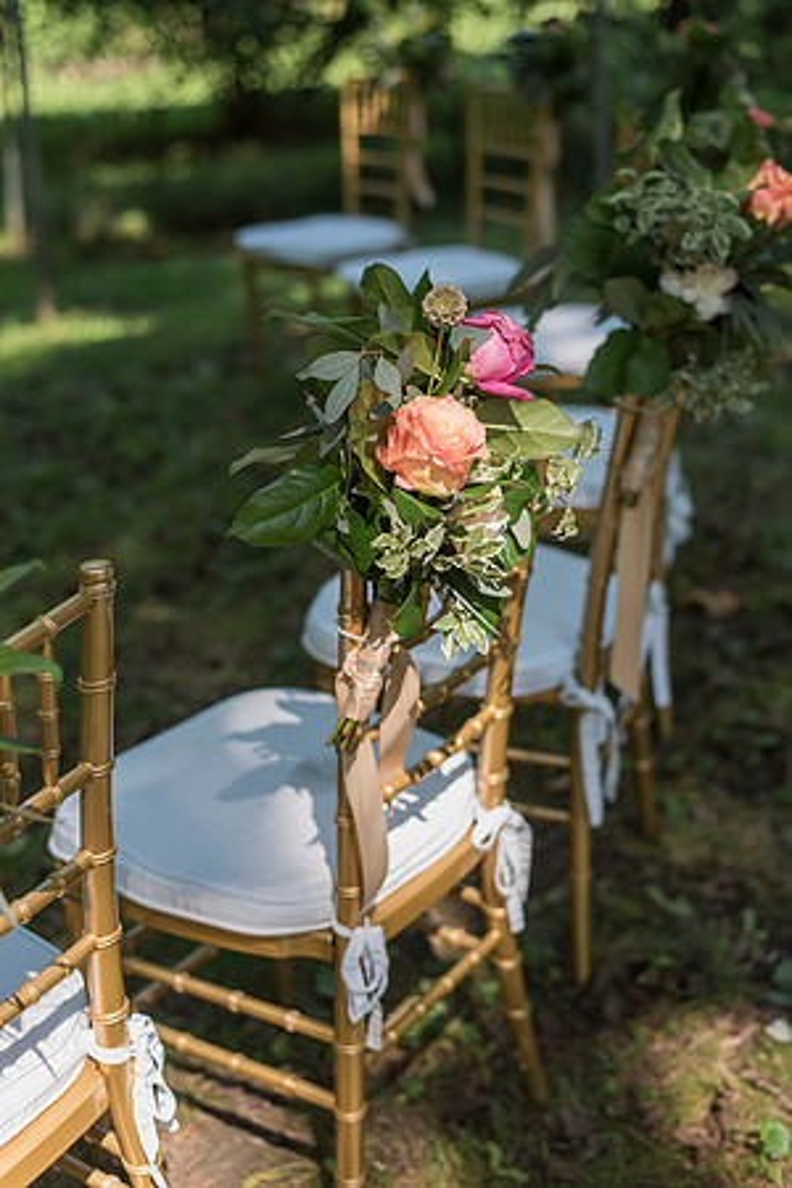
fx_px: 1650
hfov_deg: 27.0
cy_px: 594
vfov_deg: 39.6
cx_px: 396
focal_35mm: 50
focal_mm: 50
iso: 400
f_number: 2.5
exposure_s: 1/2000
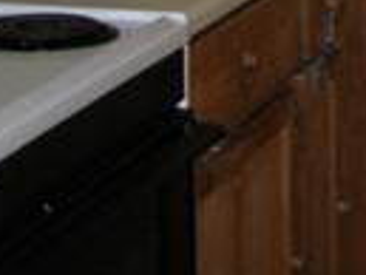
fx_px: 2000
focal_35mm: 189
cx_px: 661
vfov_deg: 7.4
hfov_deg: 9.9
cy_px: -352
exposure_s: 1/60.1
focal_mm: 7.8
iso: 64
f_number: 2.8
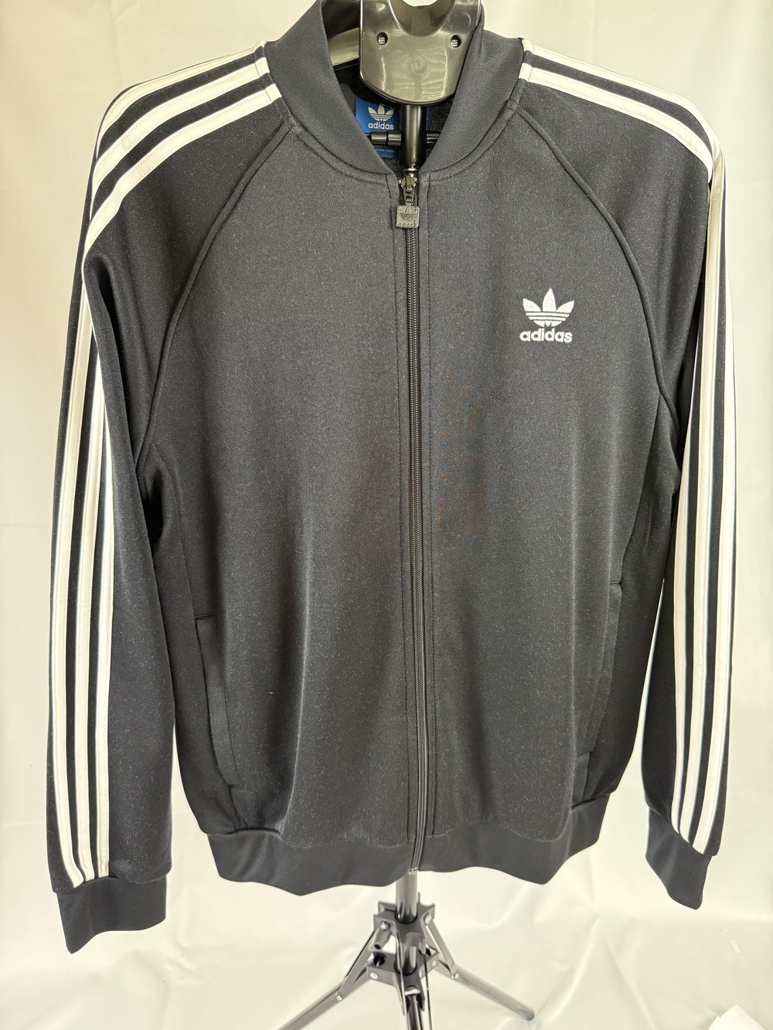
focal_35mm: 24
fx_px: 714
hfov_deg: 56.8
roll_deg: +0.9
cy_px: 515
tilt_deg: -15.1
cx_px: 386
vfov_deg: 71.6
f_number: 1.78
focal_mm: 6.76
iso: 500
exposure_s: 1/60
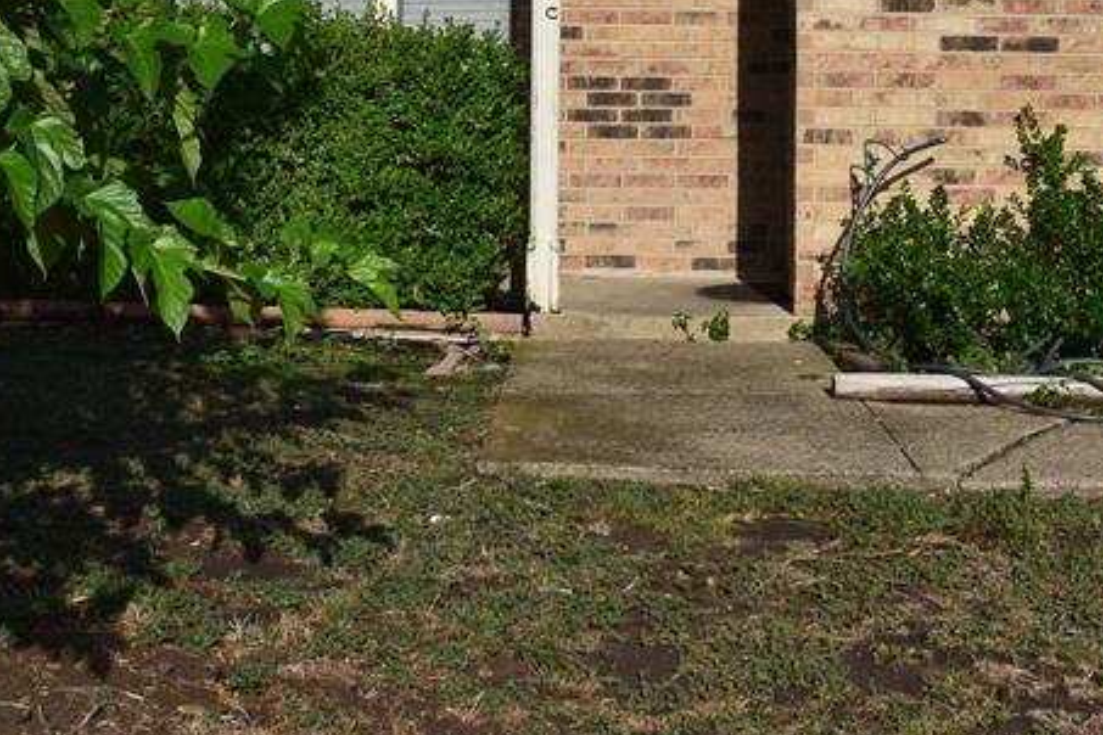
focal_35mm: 61
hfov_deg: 32.8
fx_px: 1869
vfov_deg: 21.2
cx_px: 633
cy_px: -54
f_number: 11
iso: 320
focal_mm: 18
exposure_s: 1/500
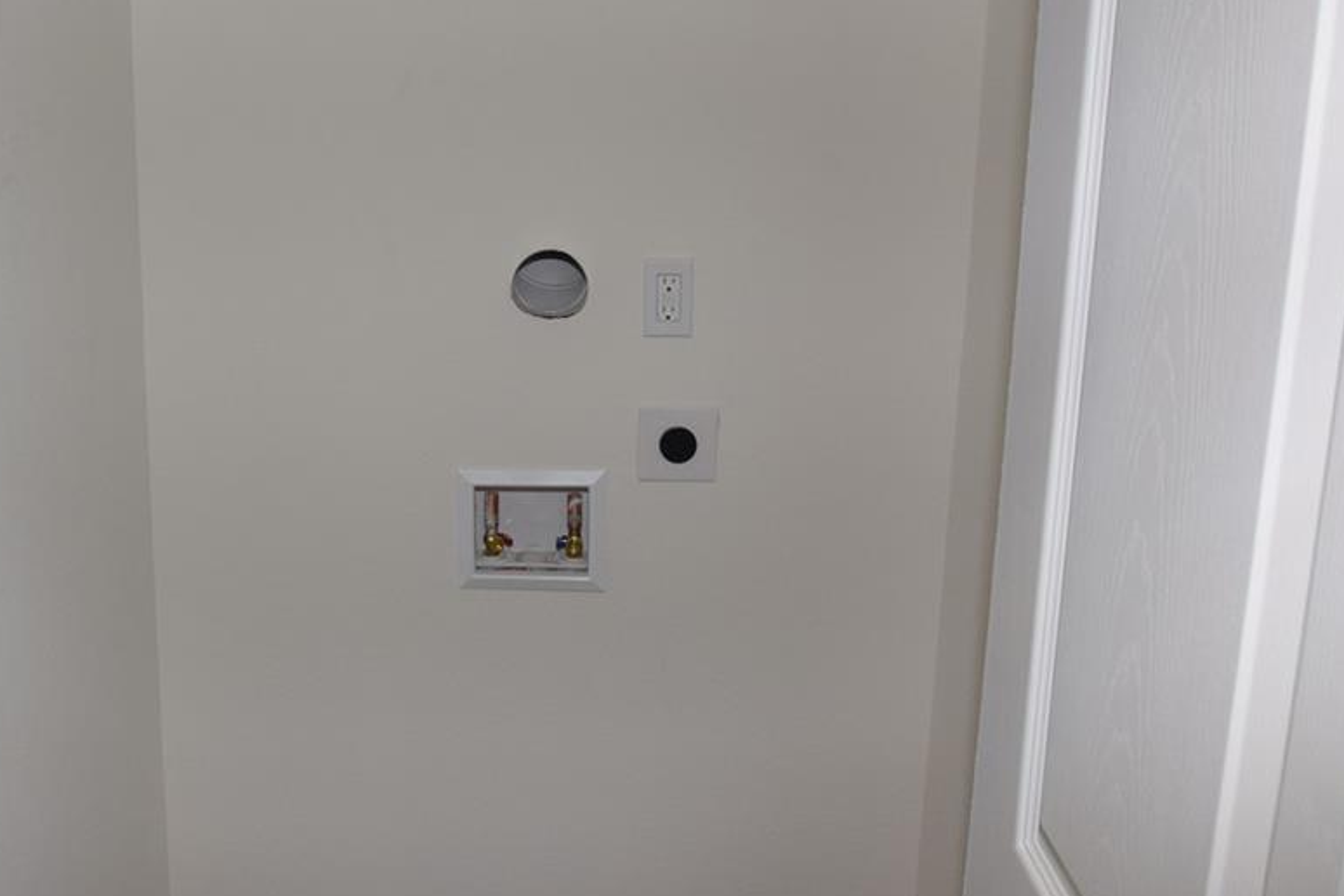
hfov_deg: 59.5
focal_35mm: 31
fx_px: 1157
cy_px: 389
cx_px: 502
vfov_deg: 42.2
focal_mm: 10
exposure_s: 1/100
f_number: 5
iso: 360
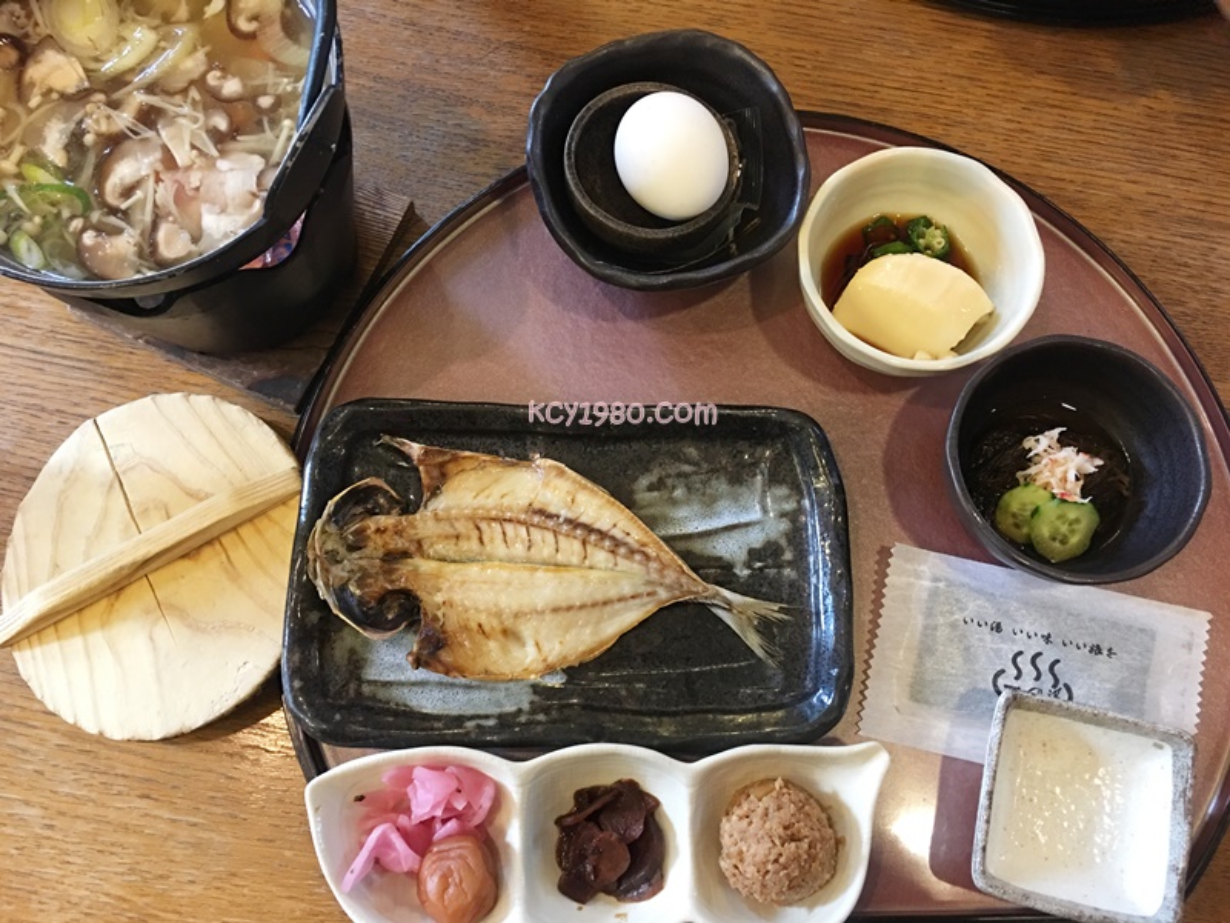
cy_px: 462
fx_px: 1030
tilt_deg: -74.4
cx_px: 615
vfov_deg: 48.2
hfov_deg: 61.7
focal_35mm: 29
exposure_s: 1/15
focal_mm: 4.15
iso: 100
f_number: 2.2
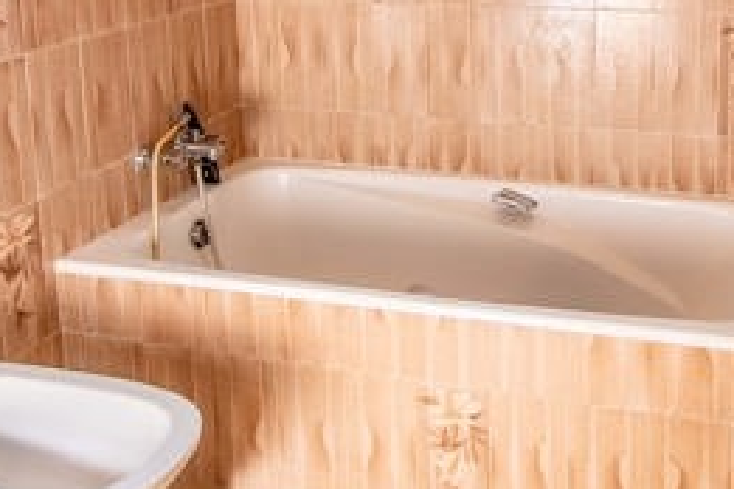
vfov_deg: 27.6
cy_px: 7
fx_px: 938
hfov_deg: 41.8
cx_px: 526
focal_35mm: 46
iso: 800
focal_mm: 10
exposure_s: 1/125
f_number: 5.6
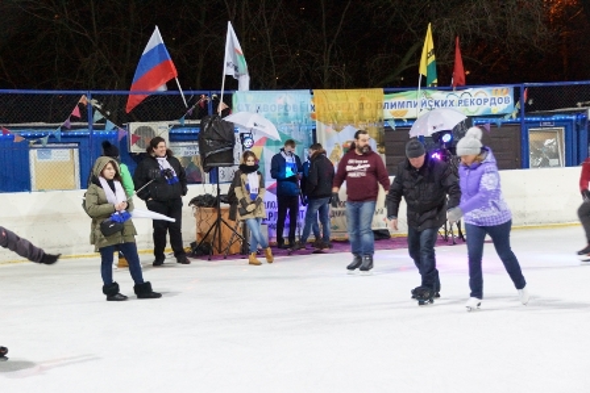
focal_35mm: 82
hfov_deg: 24.6
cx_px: 295
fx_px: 1352
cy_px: 196
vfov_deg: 16.6
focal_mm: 55
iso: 2500
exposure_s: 1/50
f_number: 5
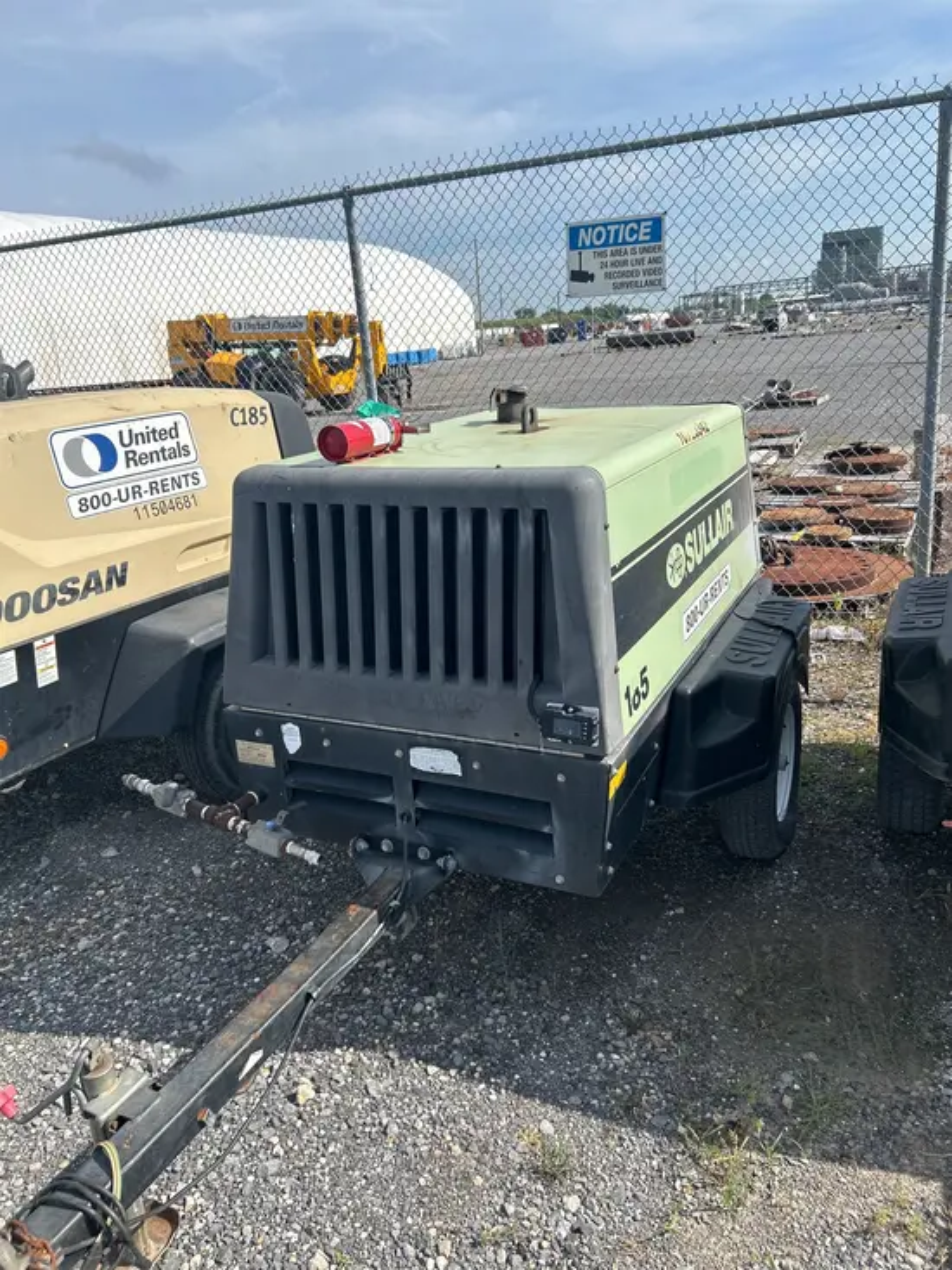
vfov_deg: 67.3
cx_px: 476
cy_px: 635
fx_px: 953
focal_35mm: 26
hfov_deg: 53.1
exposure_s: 1/4274
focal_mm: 5.7
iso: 50
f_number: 1.5
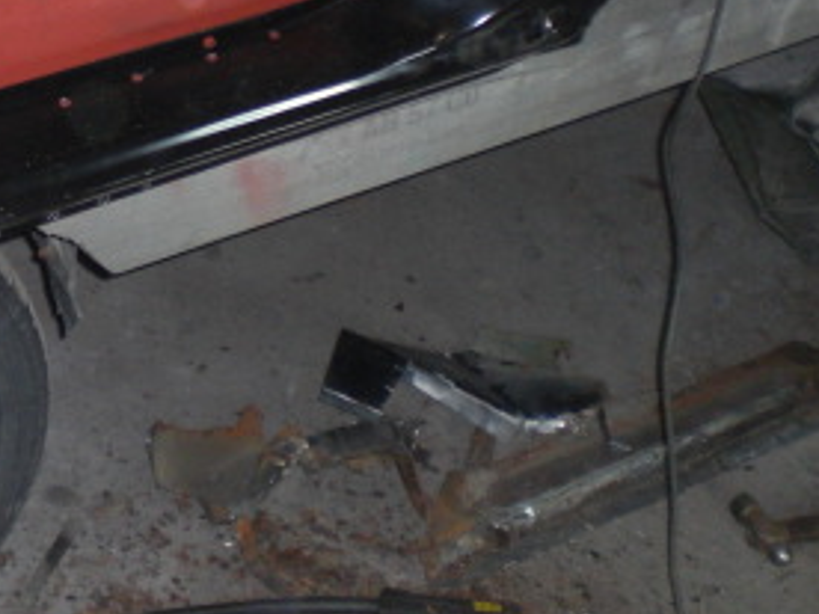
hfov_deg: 21.5
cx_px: 0
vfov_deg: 16.4
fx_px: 2082
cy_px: -15
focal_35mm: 88
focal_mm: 6.3
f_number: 3.1
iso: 200
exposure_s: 1/60
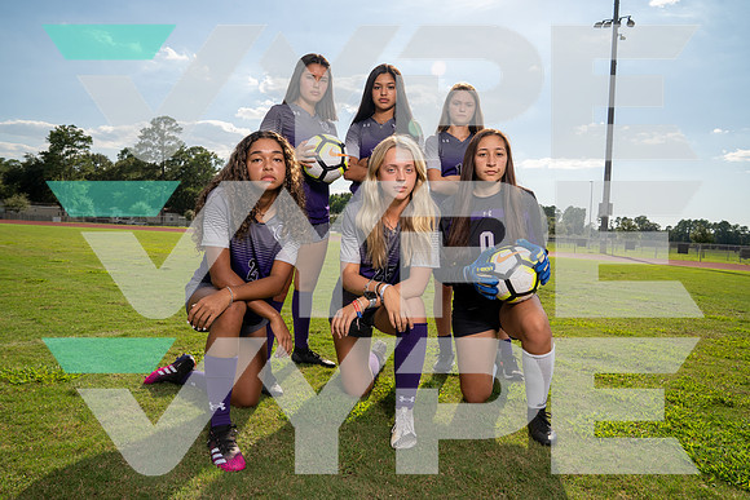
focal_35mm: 24
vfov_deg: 53.2
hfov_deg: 73.7
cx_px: 375
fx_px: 500
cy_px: 250
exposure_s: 1/640
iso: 250
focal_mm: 24
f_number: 8
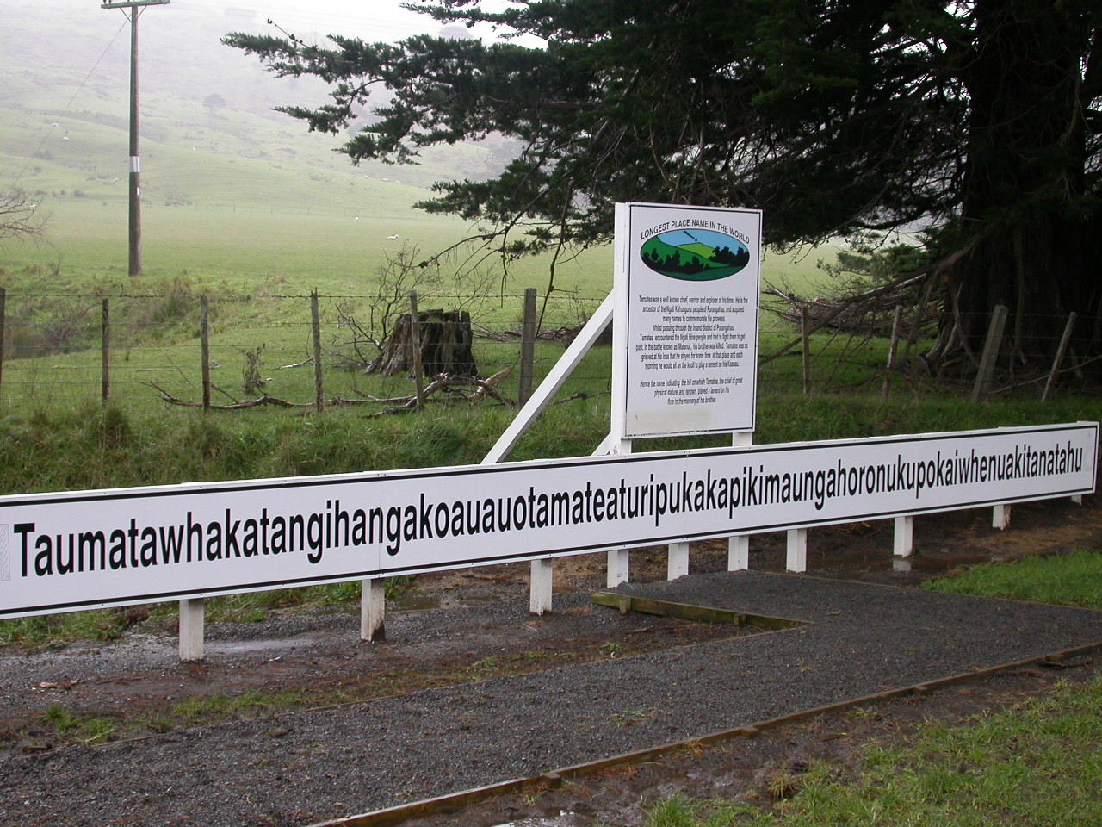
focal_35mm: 52
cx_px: 551
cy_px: 414
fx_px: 1655
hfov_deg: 36.8
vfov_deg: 28.0
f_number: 3.3
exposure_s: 1/85.6
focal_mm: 10.9
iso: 100
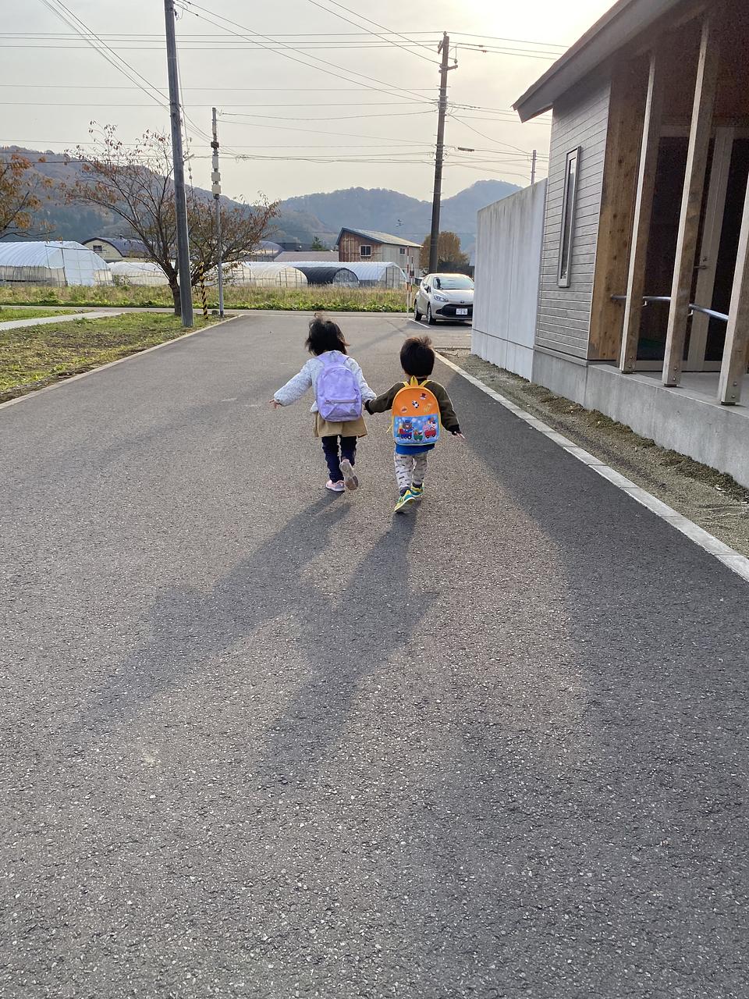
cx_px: 374
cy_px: 500
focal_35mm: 26
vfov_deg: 67.3
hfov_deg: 53.1
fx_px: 750
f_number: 1.8
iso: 32
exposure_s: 1/1565
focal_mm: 4.25
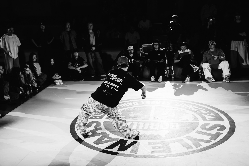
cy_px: 83
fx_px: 332
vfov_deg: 28.1
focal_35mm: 48
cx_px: 124
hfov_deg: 41.1
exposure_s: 1/800
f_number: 2.8
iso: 3200
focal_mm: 48
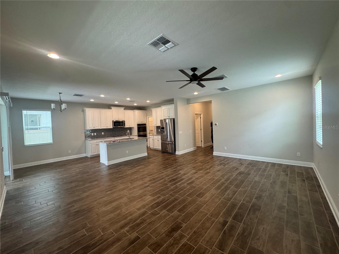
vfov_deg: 85.7
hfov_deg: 102.1
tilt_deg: -0.1
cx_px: 170
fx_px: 137
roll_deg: +1.6
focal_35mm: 14
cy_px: 127
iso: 320
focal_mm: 2.22
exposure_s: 1/120
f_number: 2.2
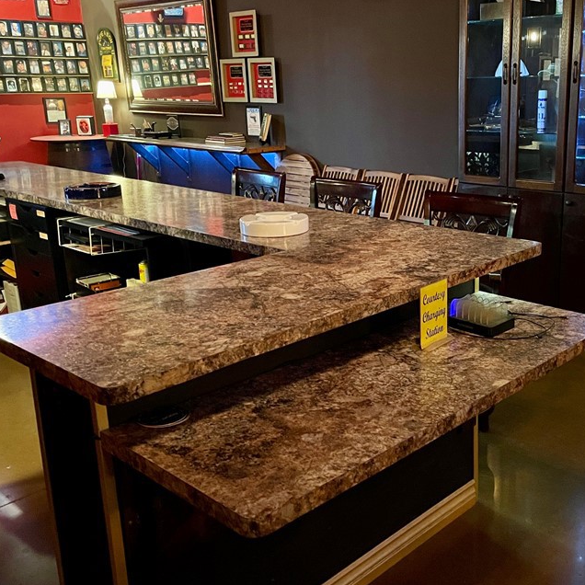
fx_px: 707
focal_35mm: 37
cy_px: 278
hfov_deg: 43.8
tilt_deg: -15.0
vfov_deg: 44.9
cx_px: 421
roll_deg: +0.6
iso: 1000
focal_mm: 4.2
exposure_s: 1/30
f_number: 1.6
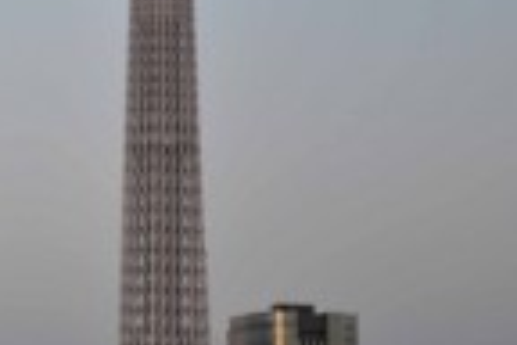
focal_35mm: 258
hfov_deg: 7.9
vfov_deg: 5.3
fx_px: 3699
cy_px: 135
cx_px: -97
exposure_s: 1/100
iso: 400
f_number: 5.6
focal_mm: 55
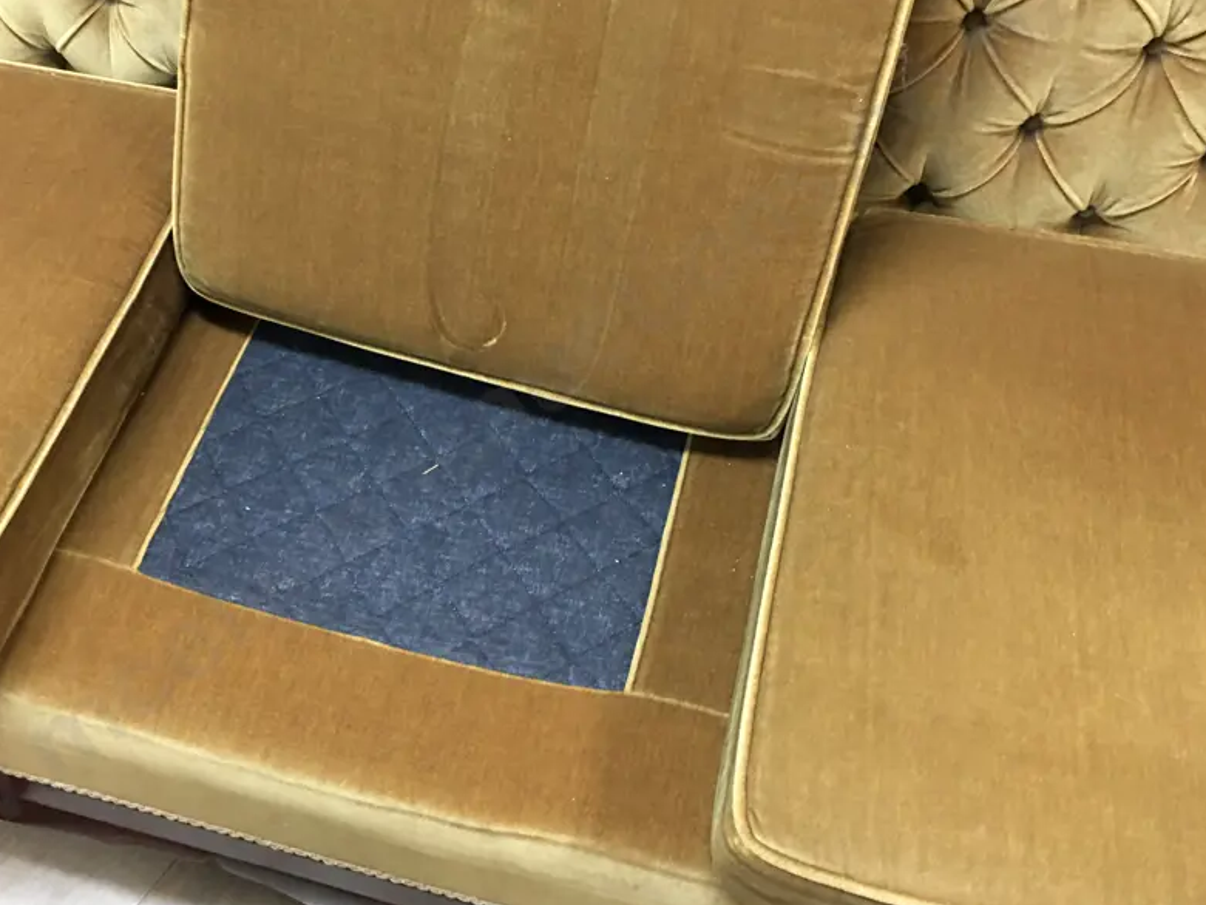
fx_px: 1324
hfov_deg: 48.4
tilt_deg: -51.0
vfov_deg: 37.7
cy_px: 463
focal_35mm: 38
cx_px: 439
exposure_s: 1/17
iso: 125
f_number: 2.2
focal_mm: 4.15
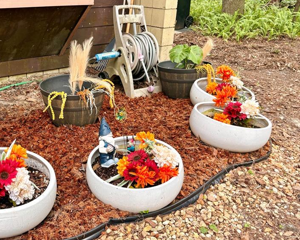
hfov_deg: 48.1
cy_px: 131
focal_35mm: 37
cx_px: 95
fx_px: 329
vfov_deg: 40.1
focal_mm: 5.96
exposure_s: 1/121
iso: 80
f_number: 1.6
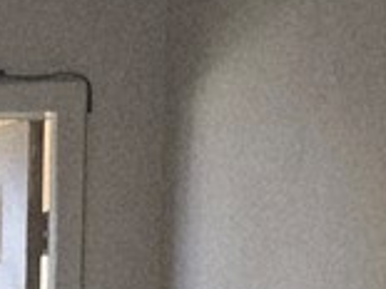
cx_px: -291
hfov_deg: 12.0
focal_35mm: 152
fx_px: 1694
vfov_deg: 8.6
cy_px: 762
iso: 80
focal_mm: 6.3
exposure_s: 1/60.2
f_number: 1.7
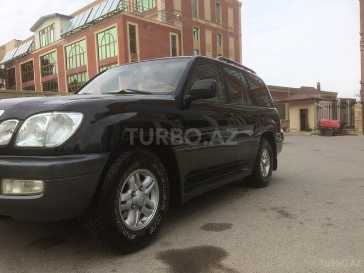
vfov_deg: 48.2
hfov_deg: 61.7
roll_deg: +2.3
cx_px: 182
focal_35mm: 29
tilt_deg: +0.2
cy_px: 136
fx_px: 305
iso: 32
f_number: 2.2
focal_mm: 4.15
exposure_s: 1/760
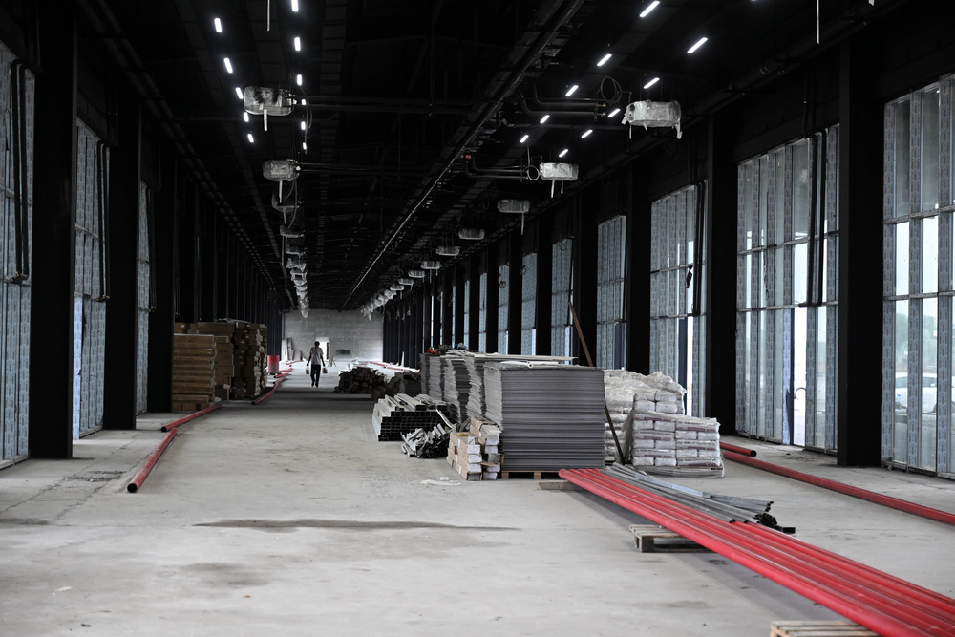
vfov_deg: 22.6
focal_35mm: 60
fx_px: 1592
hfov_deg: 33.4
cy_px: 318
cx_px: 478
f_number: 3.2
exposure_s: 1/500
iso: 3200
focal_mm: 60
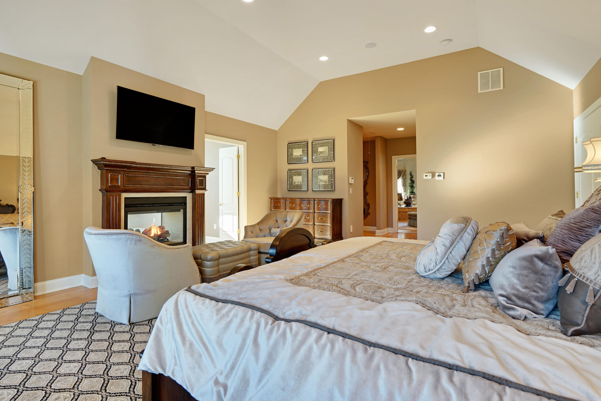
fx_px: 300
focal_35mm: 18
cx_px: 300
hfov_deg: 90.0
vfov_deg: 67.3
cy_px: 190
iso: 100
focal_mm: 16
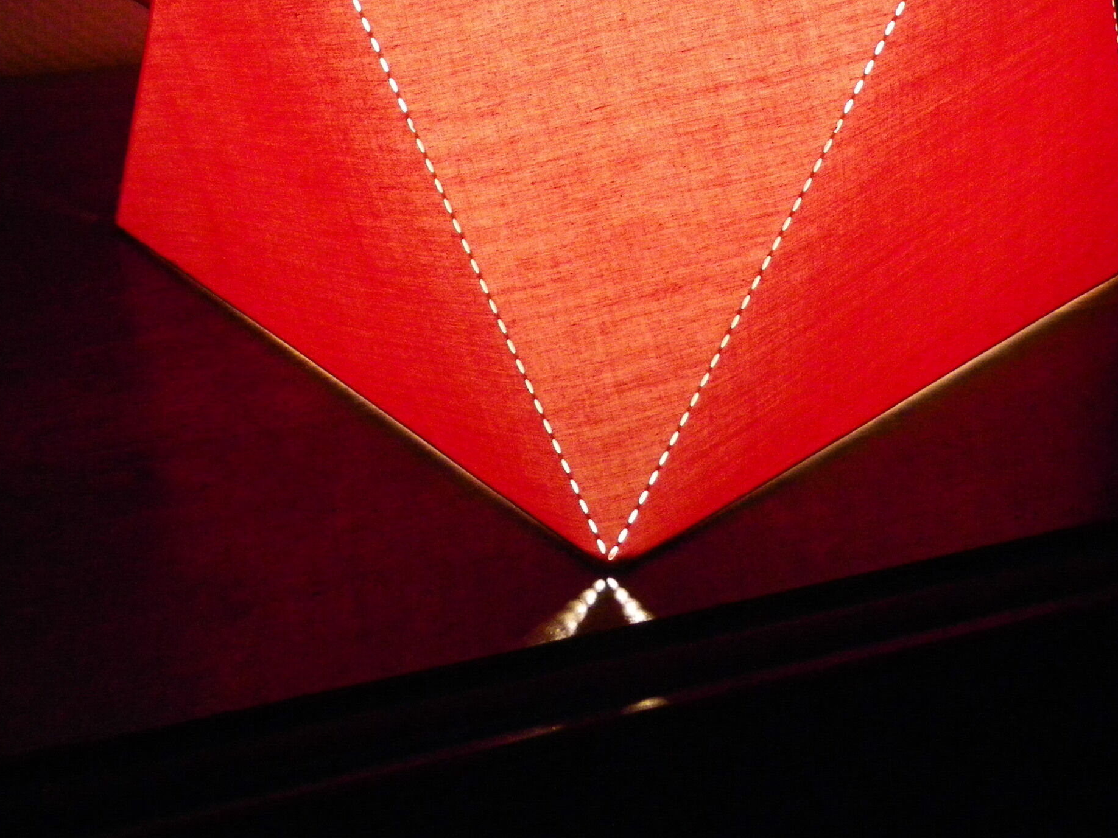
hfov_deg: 31.6
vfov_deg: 22.8
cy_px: -49
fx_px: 1970
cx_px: 644
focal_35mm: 61
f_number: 2.6
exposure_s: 1/60
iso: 320
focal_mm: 4.9
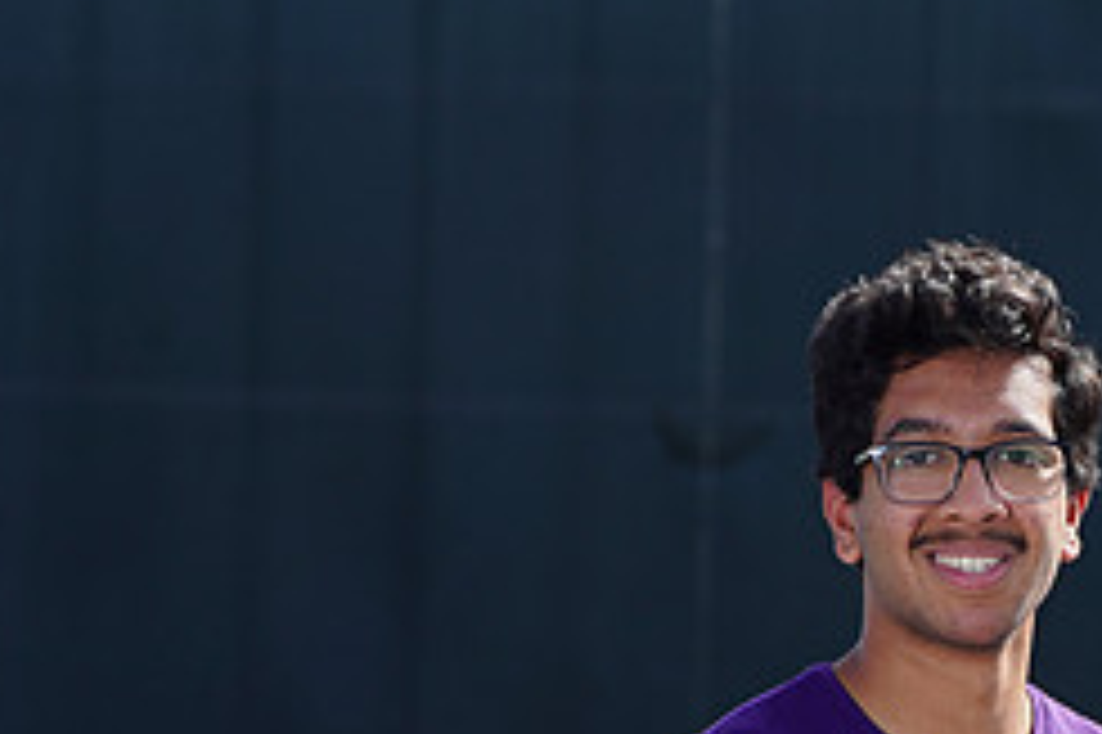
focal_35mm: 524
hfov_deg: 3.9
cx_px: 841
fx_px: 16029
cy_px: 813
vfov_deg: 2.6
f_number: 9
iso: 100
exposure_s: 1/200
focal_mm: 221
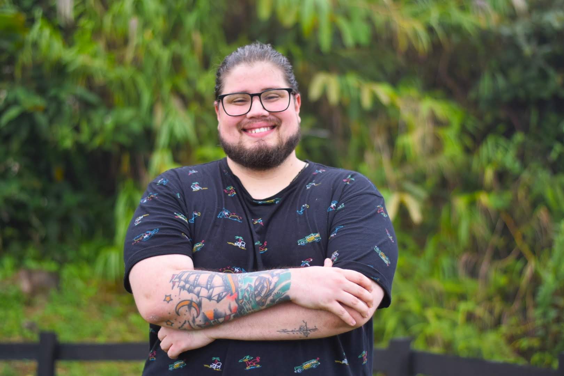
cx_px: 282
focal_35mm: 75
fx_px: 1175
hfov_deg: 27.0
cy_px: 188
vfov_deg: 18.2
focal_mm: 50
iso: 160
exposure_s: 1/1600
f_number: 1.8
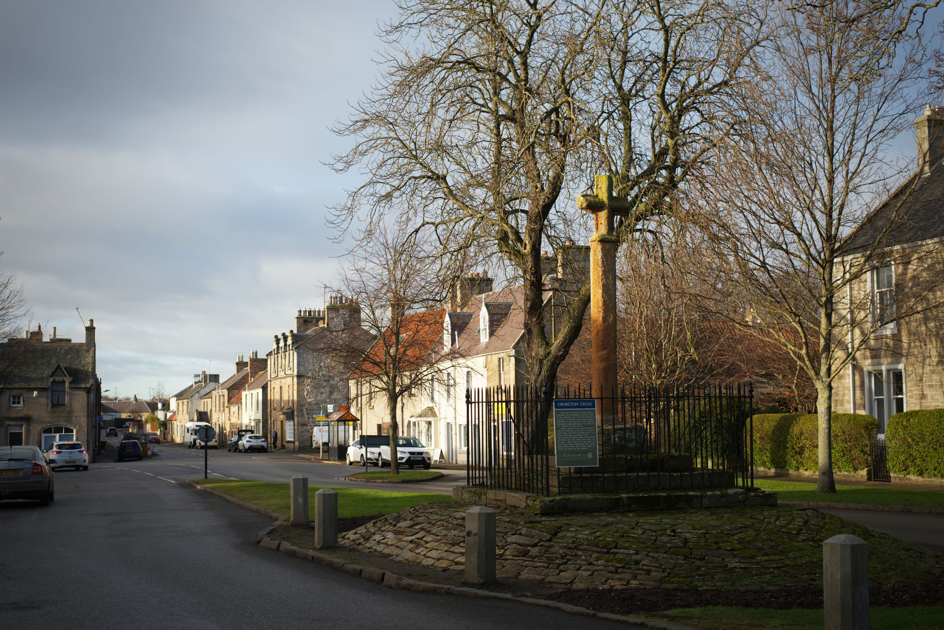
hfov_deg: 39.6
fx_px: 1311
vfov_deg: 27.0
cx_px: 472
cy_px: 315
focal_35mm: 50
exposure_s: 1/320
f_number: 5
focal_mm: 50
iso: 79
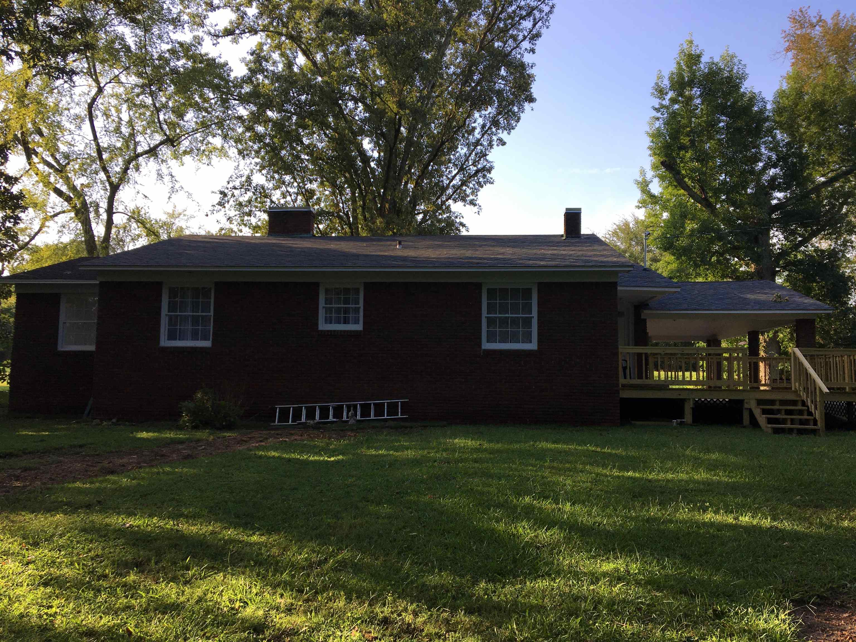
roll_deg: -0.5
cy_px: 321
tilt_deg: +6.6
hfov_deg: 61.7
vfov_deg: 48.2
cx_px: 428
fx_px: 717
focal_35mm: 29
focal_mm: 4.15
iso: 25
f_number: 2.2
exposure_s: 1/503
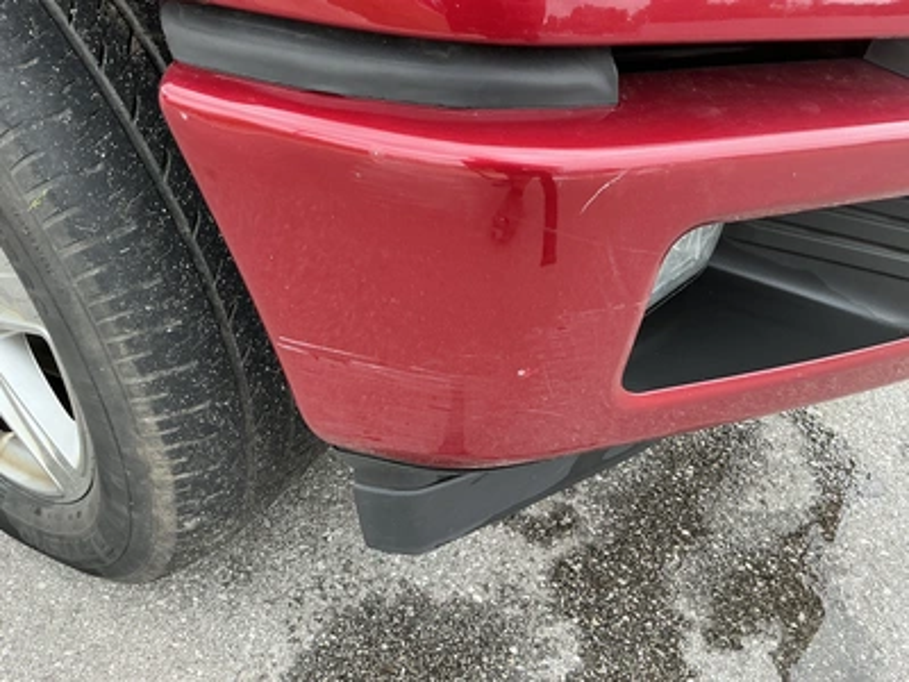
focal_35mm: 28
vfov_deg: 49.7
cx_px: 454
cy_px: 341
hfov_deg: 63.4
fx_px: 735
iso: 32
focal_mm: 3
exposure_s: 1/146
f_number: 1.8
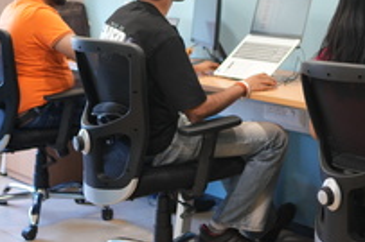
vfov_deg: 17.0
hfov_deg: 25.4
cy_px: 33
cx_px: 279
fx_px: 800
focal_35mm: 79
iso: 1000
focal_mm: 35
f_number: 1.8
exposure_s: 1/320
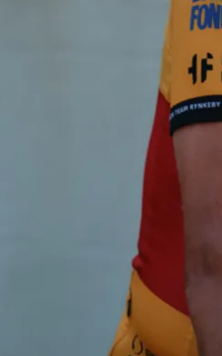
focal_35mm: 1007
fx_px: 9752
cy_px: 60
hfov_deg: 1.3
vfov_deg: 2.1
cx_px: -322
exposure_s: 1/250
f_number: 8
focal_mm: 200
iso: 500
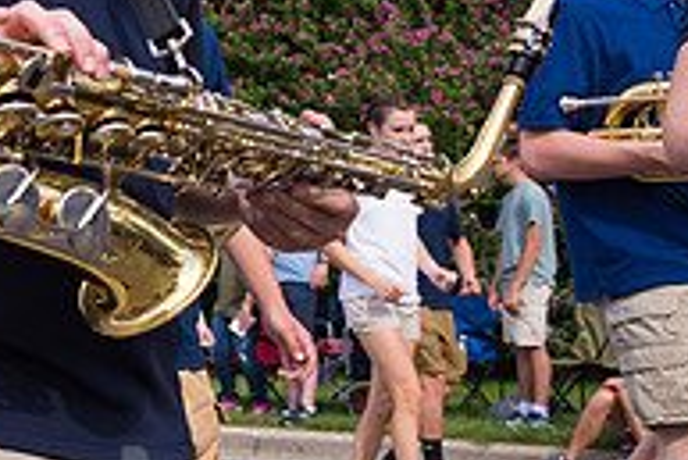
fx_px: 1951
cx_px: -274
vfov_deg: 13.4
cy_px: 73
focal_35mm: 102
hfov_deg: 18.3
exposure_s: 1/500
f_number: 6.3
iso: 160
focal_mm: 34
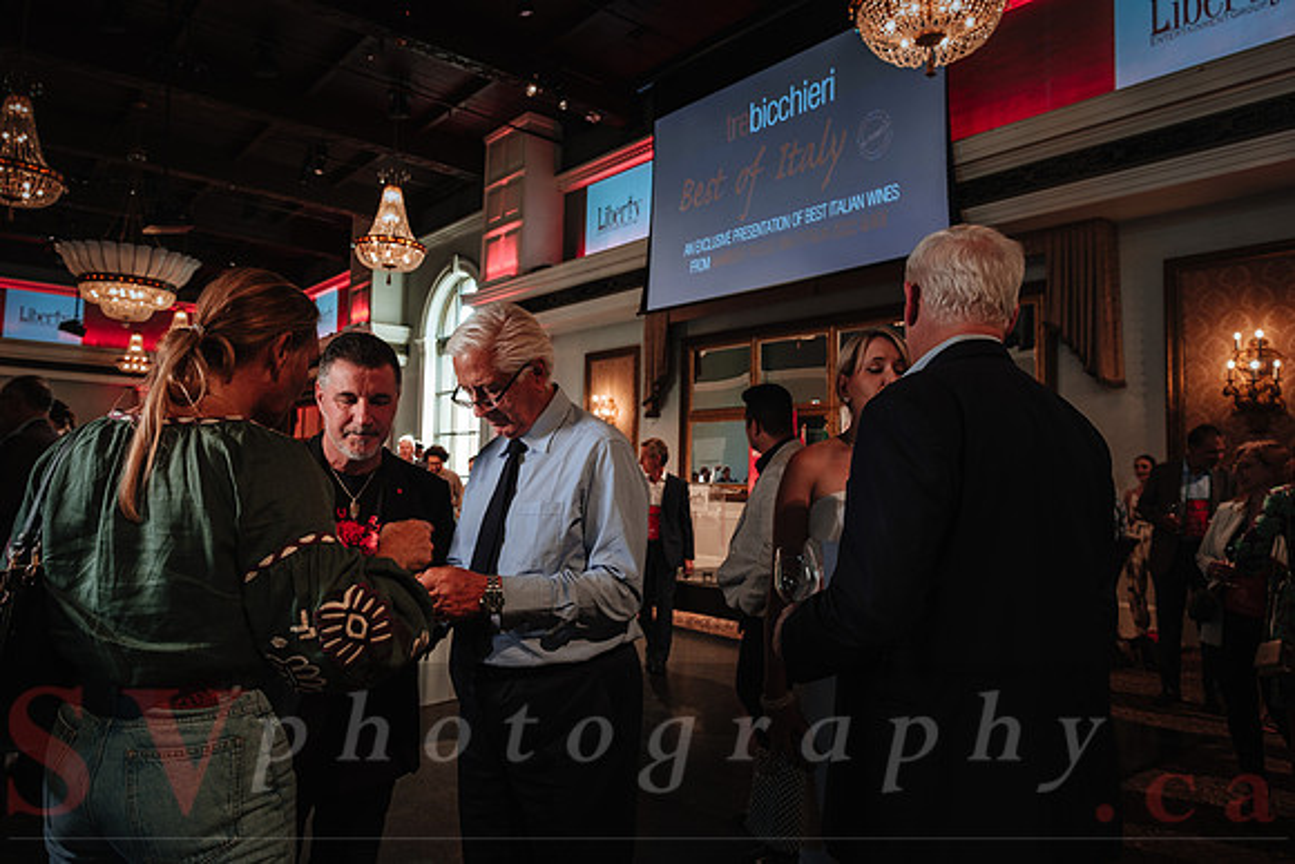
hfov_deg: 71.5
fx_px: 899
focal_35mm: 25
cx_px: 648
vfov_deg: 51.3
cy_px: 432
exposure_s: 1/30
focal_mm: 16.6
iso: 800
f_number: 5
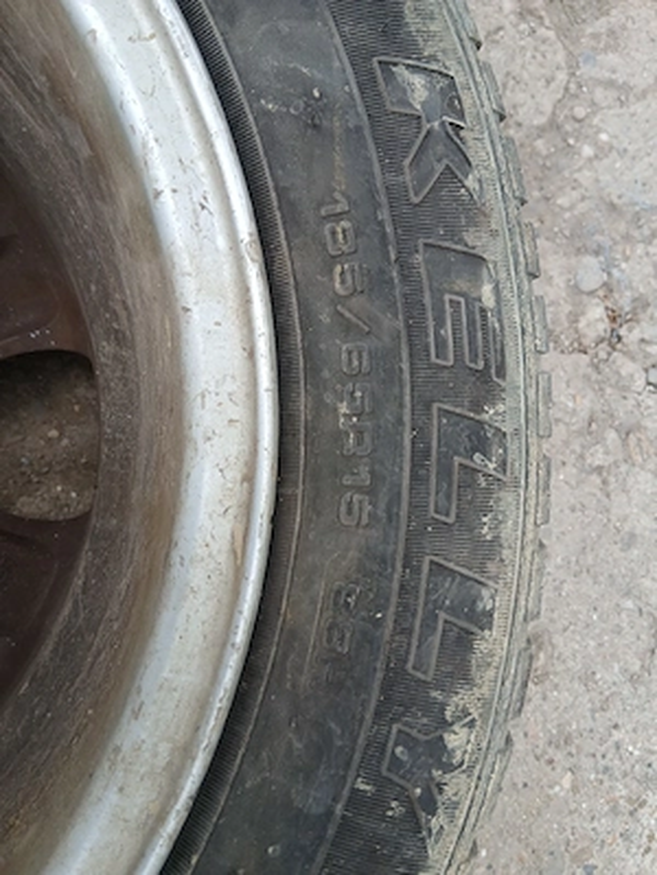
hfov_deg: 53.1
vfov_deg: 67.3
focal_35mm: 26
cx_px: 328
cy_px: 438
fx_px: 658
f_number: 1.8
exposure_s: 1/50.3
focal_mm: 3.98
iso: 50
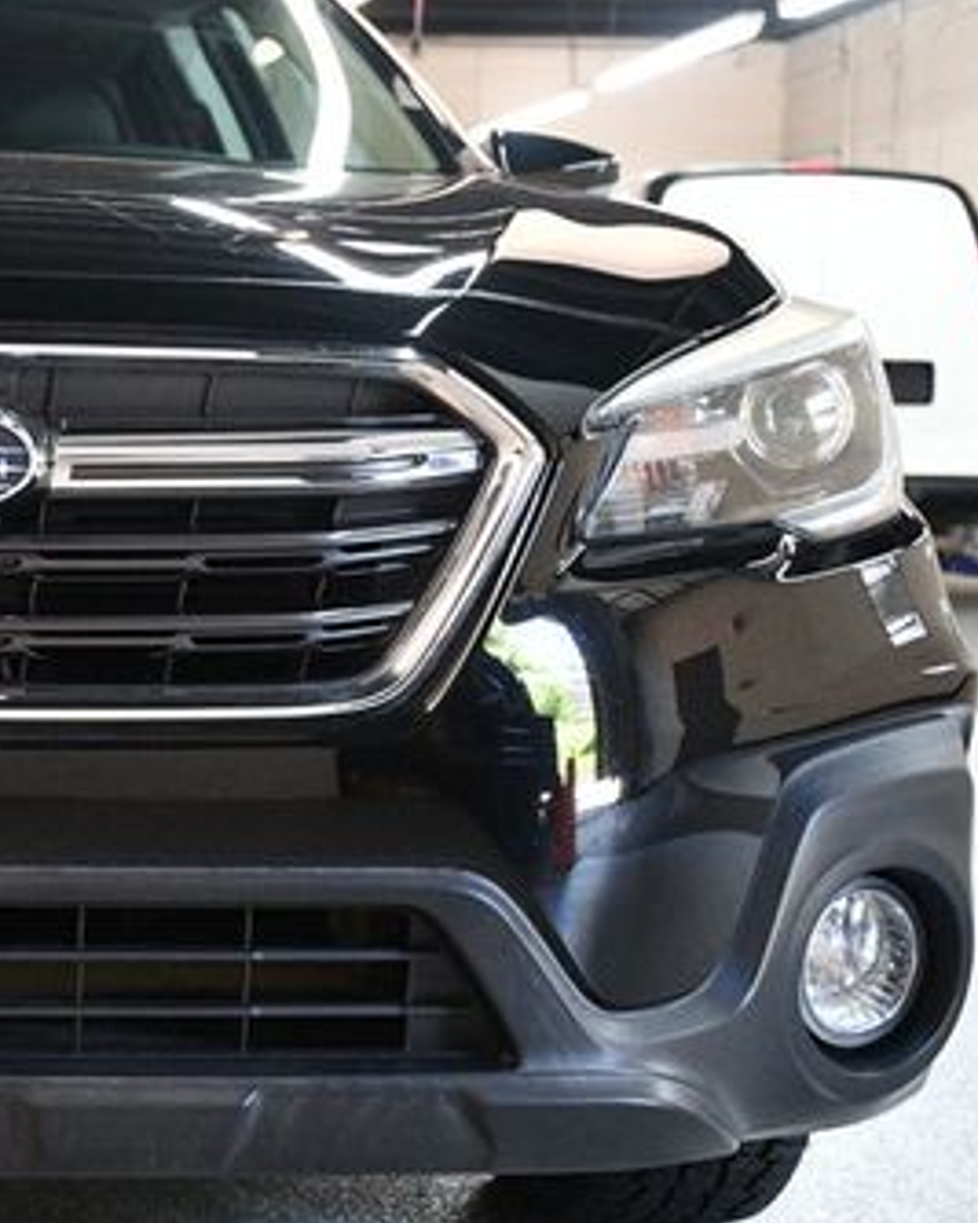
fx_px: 2606
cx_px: -117
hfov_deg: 20.2
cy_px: 542
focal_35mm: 72
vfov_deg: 26.4
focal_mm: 27
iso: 3200
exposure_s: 1/100
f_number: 4
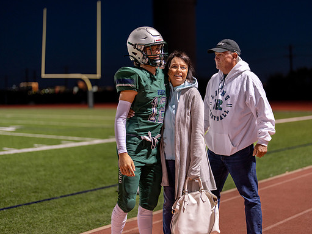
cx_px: 170
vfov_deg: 26.1
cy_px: 118
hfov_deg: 34.3
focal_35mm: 56
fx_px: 505
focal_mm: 50
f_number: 1.2
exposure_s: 1/320
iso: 320
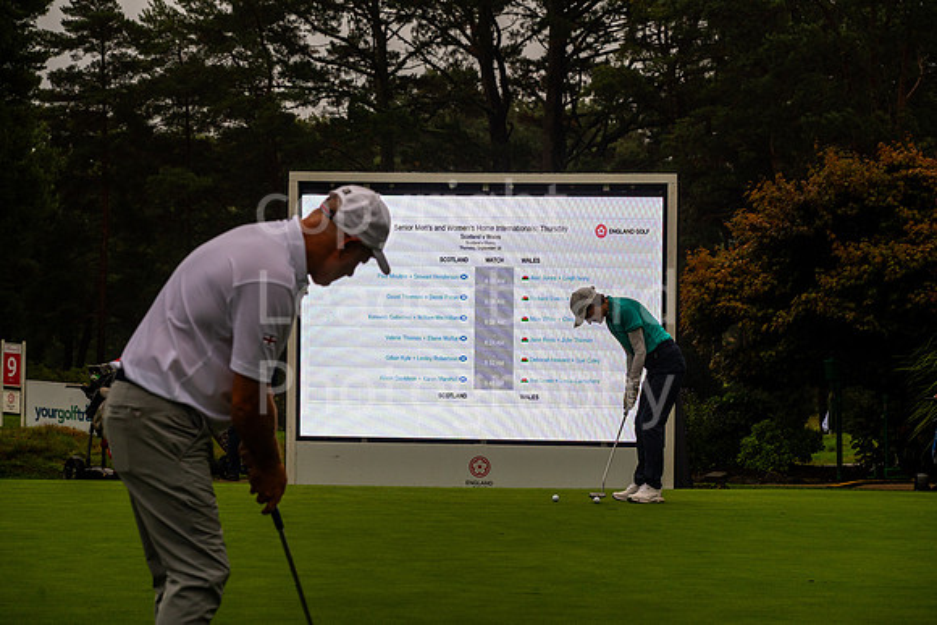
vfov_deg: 11.4
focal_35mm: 120
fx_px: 3124
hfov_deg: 17.1
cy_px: 312
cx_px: 468
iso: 400
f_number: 9
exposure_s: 1/500
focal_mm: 120
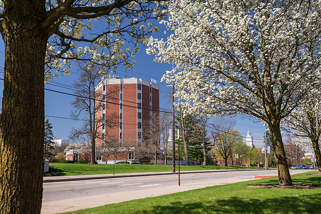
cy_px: 107
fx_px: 312
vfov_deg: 37.9
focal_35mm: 35
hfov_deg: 54.4
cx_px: 160
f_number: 6.3
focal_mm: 35
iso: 400
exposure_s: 1/320
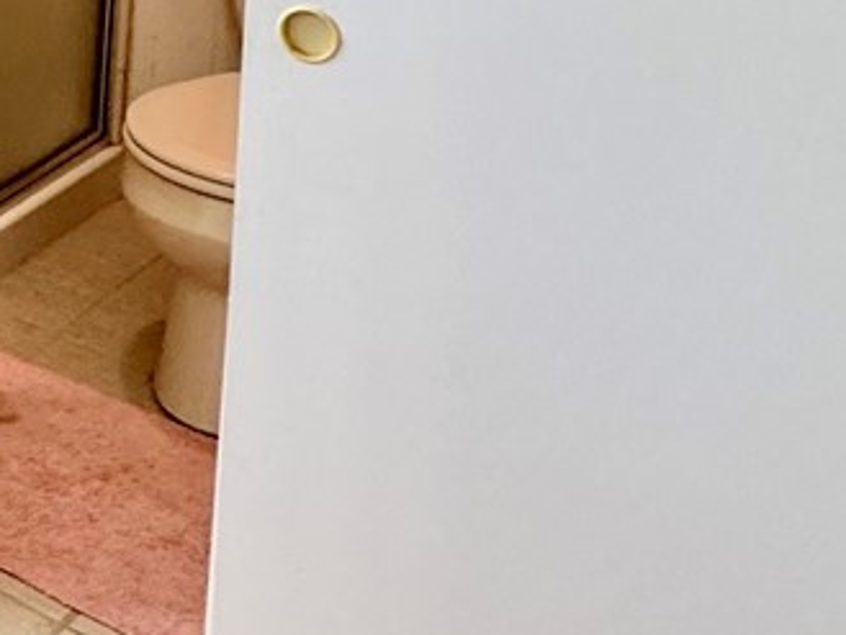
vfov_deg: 19.2
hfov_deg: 20.7
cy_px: -293
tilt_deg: -10.0
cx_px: -640
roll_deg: +0.7
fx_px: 1662
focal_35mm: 68
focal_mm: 2.22
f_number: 2.2
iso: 250
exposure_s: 1/60
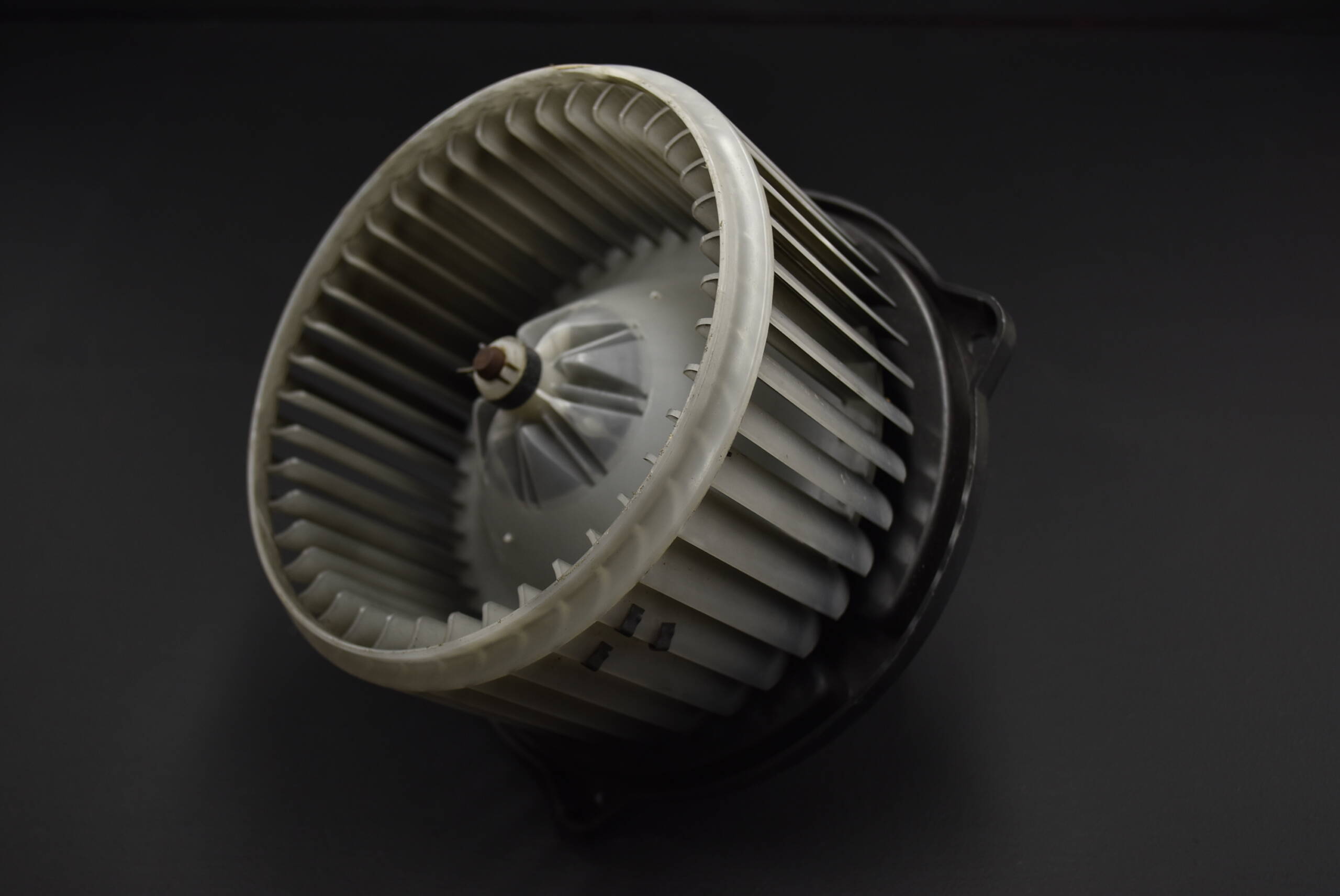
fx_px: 1453
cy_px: 448
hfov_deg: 49.5
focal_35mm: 39
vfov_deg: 34.3
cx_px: 670
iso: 250
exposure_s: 1/250
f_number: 5
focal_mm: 26
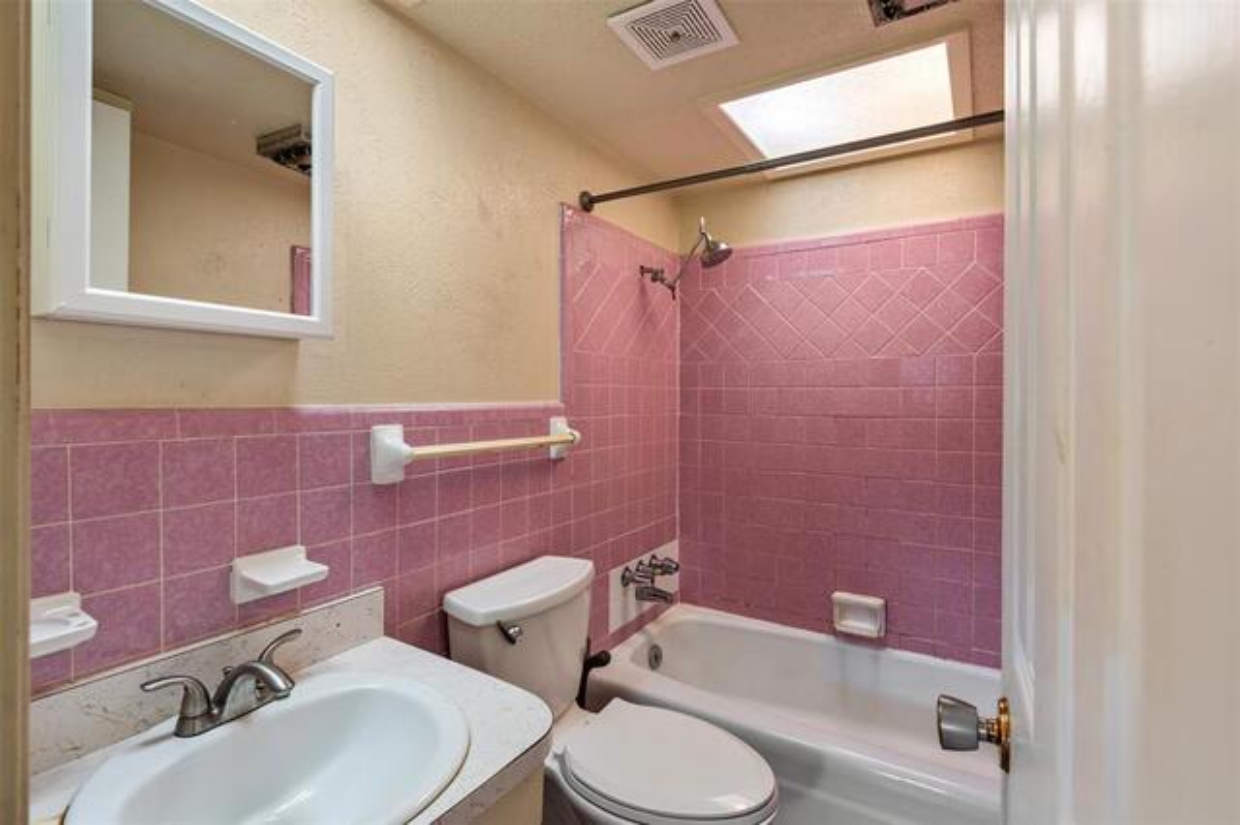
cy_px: 412
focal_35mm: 17
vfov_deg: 70.4
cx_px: 620
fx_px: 585
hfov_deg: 93.3
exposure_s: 1/6
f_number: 9
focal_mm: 17
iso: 250
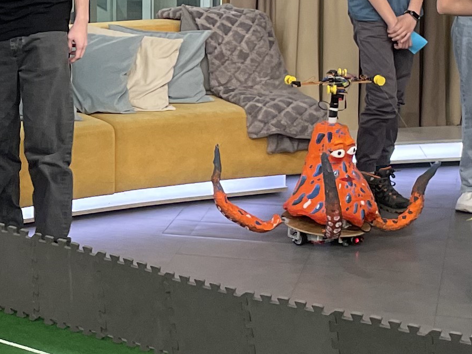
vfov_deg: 12.5
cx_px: 45
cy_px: 73
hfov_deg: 16.5
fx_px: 1609
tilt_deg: -8.9
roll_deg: +0.9
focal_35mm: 118
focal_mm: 4.2
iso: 125
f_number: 1.6
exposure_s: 1/115
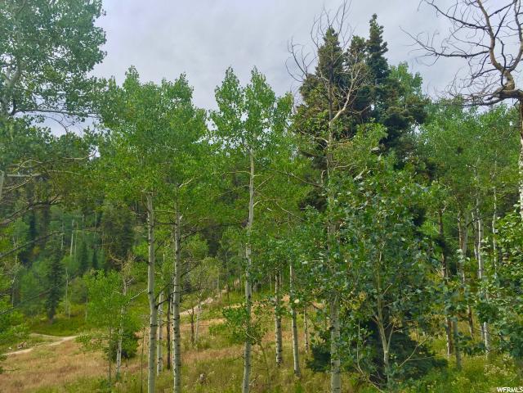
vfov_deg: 48.2
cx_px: 262
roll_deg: -1.2
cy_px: 196
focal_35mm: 29
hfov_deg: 61.7
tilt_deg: +4.0
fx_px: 438
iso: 32
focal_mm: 4.15
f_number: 2.2
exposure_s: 1/1099
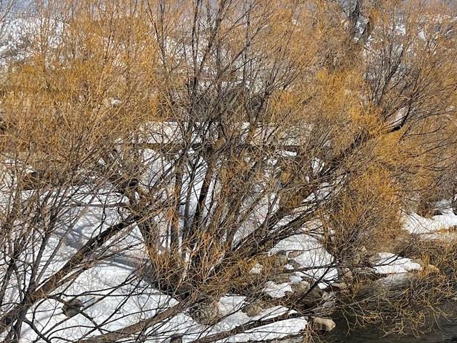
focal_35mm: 65
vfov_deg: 22.3
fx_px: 858
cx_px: 520
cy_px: 64
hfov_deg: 27.0
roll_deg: +0.1
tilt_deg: +4.0
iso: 32
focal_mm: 5.1
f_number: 1.6
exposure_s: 1/8547
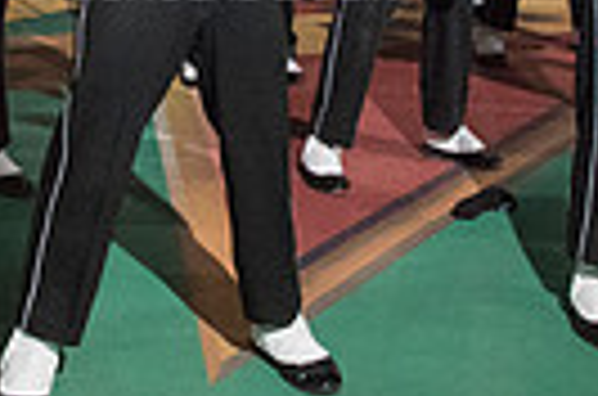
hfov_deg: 19.5
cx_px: 211
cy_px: -214
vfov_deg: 12.3
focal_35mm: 105
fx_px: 1740
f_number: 2.8
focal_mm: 24
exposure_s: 1/3200
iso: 8000
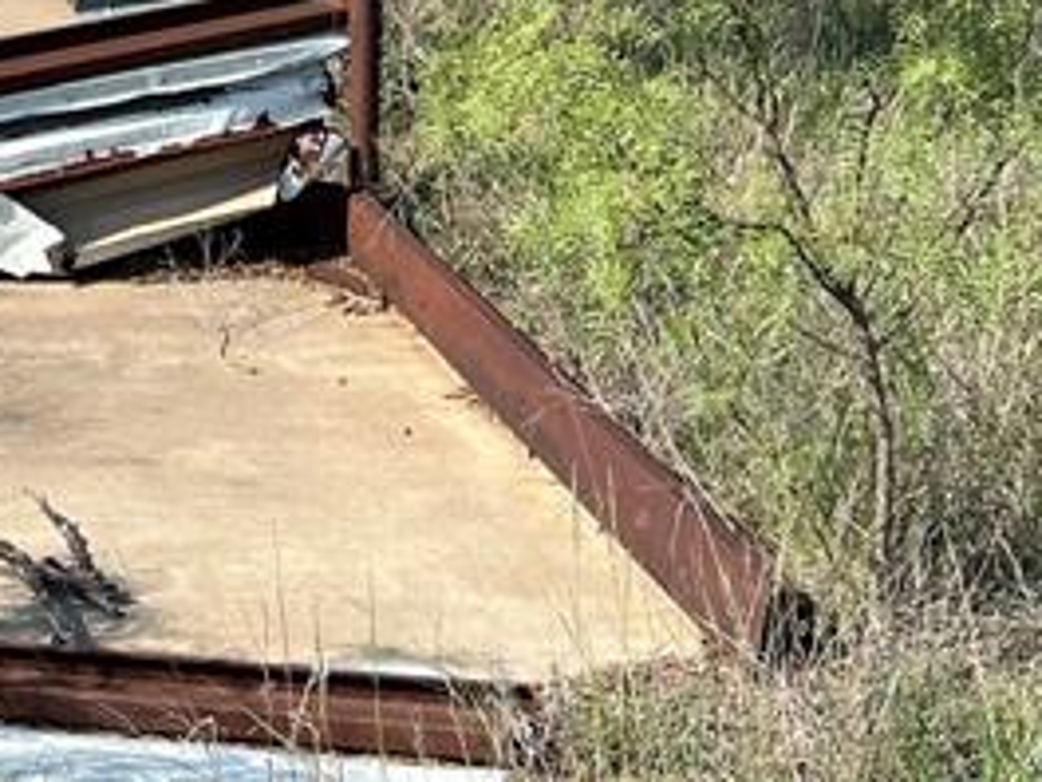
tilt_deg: -7.2
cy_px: -51
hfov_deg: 18.6
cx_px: -154
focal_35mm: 101
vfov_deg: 14.4
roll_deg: +1.0
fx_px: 3040
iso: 50
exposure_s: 1/3356
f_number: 1.5
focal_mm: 5.7
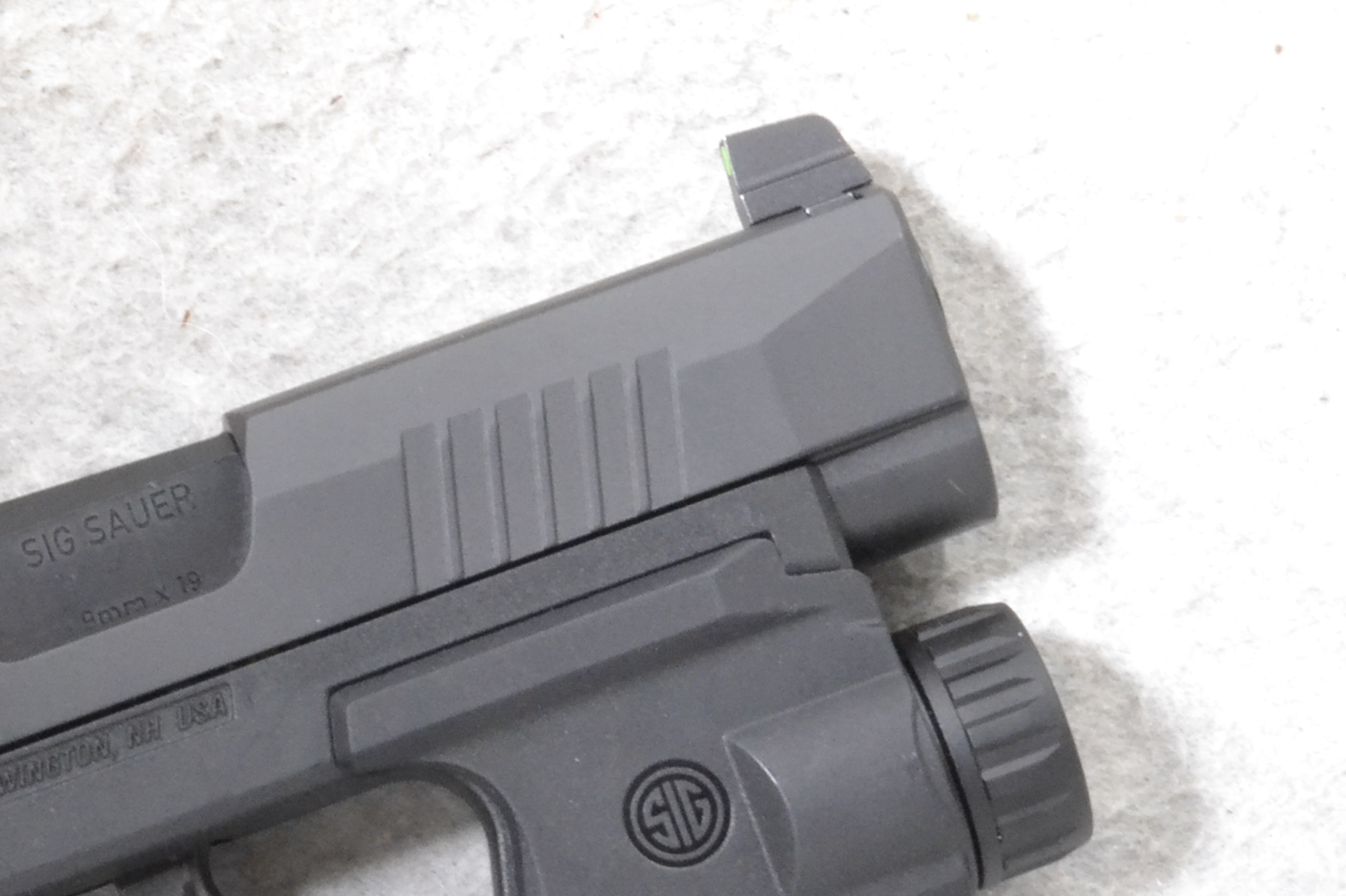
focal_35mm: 147
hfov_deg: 13.9
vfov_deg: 9.3
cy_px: 926
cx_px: 240
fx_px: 5495
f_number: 20
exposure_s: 1/160
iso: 3200
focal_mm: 40
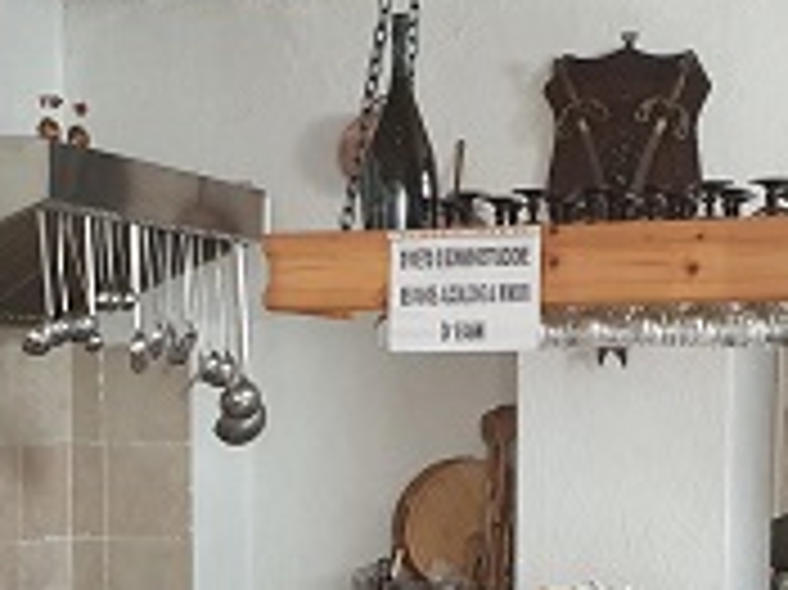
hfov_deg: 20.7
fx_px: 2161
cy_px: 626
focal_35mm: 95
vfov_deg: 15.2
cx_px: 378
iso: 250
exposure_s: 1/38
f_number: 2.4
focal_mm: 4.3
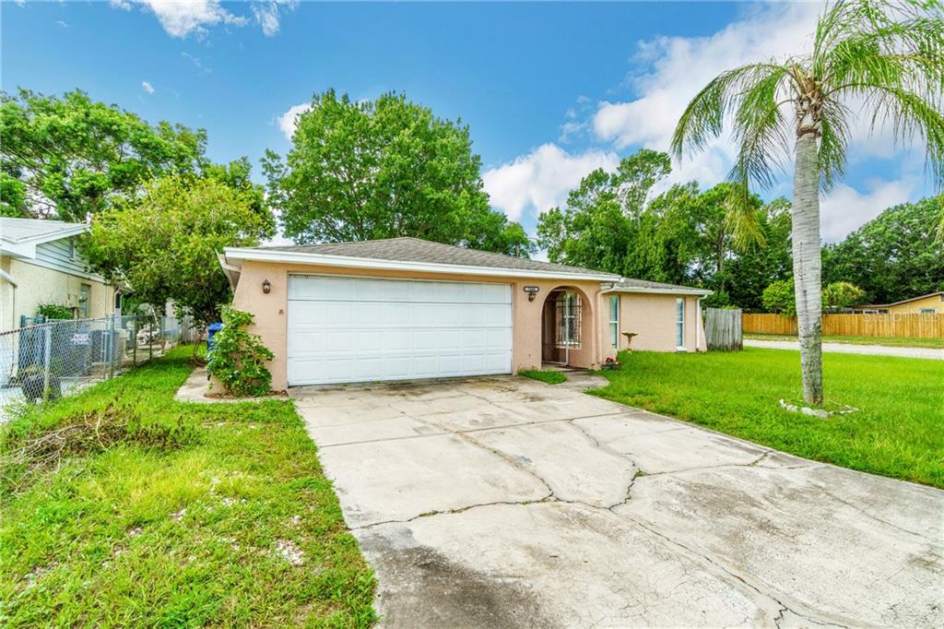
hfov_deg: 95.0
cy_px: 314
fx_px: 433
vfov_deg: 72.0
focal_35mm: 16
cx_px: 472
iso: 320
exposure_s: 1/250
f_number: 8
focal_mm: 11
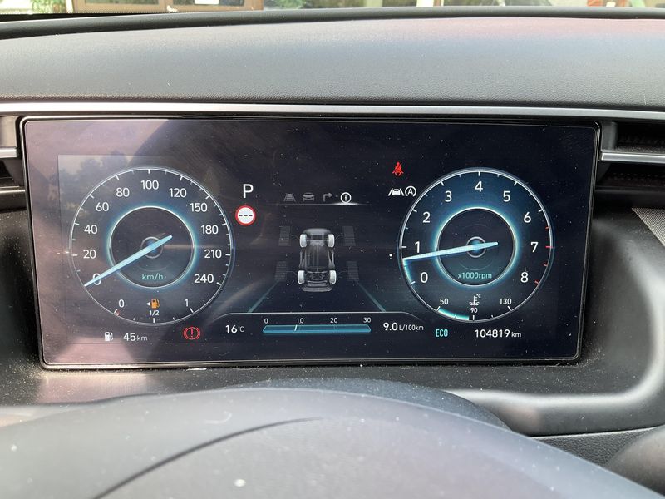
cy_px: 250
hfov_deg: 61.7
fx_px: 557
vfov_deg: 48.2
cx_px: 332
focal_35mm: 29
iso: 40
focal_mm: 3
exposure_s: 1/122
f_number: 1.8
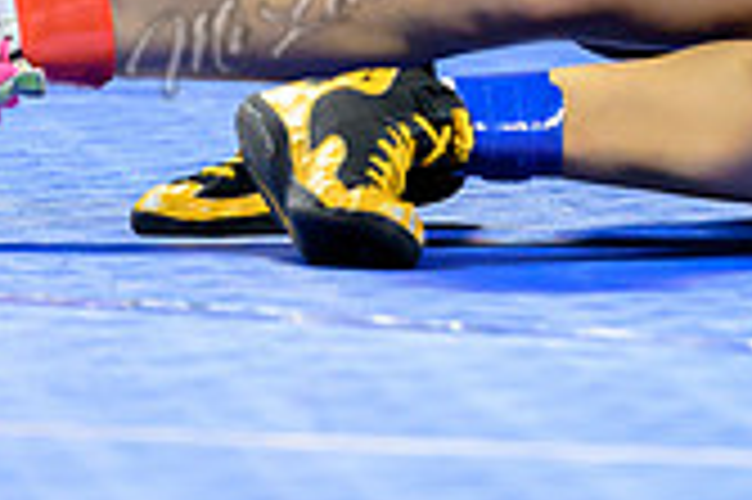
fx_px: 13877
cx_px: 1243
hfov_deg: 3.1
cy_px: -334
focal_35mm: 665
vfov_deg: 2.1
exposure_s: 1/800
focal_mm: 175
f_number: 2.8
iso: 3200
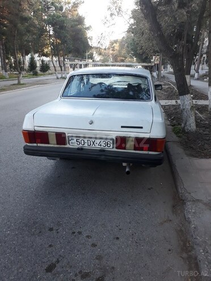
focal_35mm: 27
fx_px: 219
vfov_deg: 65.3
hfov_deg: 51.4
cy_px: 140
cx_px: 106
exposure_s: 1/50
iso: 40
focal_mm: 3.6
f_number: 1.9
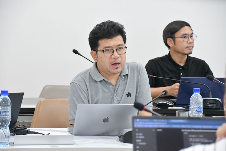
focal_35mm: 142
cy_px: 76
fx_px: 892
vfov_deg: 9.7
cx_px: 113
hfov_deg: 14.4
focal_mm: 95
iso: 8000
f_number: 5.3
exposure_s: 1/125
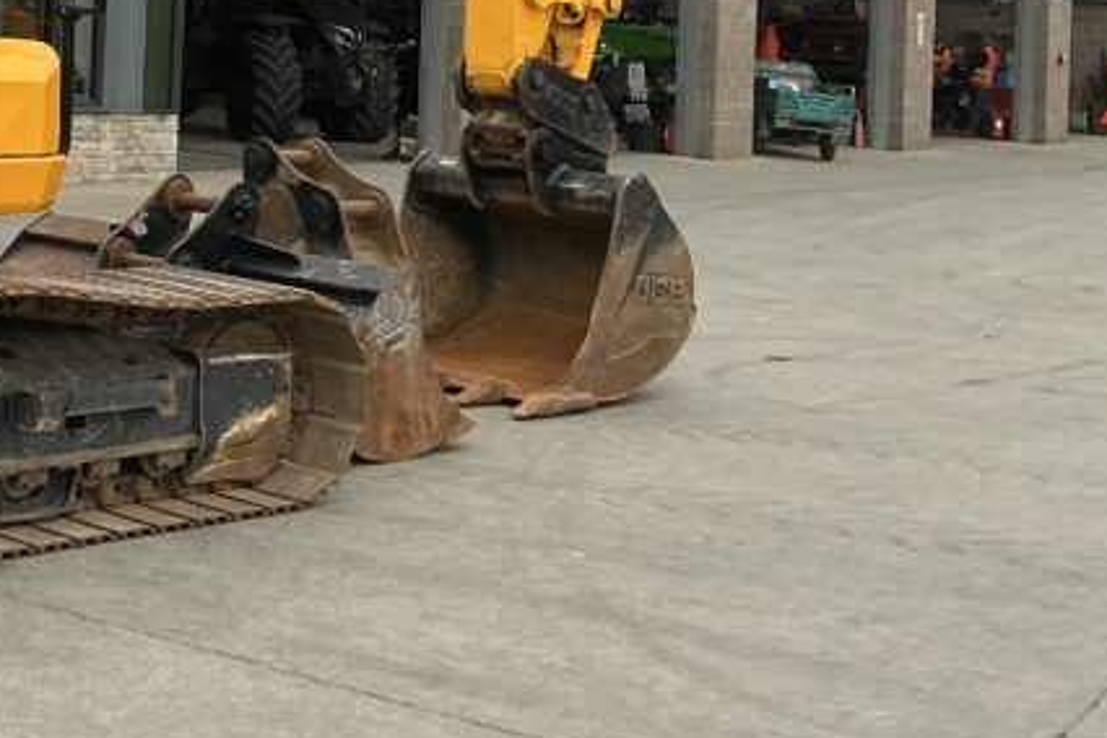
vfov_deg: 18.5
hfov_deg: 26.6
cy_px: -120
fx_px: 2152
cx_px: -101
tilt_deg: +4.4
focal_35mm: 70
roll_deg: -2.7
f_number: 1.8
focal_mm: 3
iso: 25
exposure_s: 1/1250
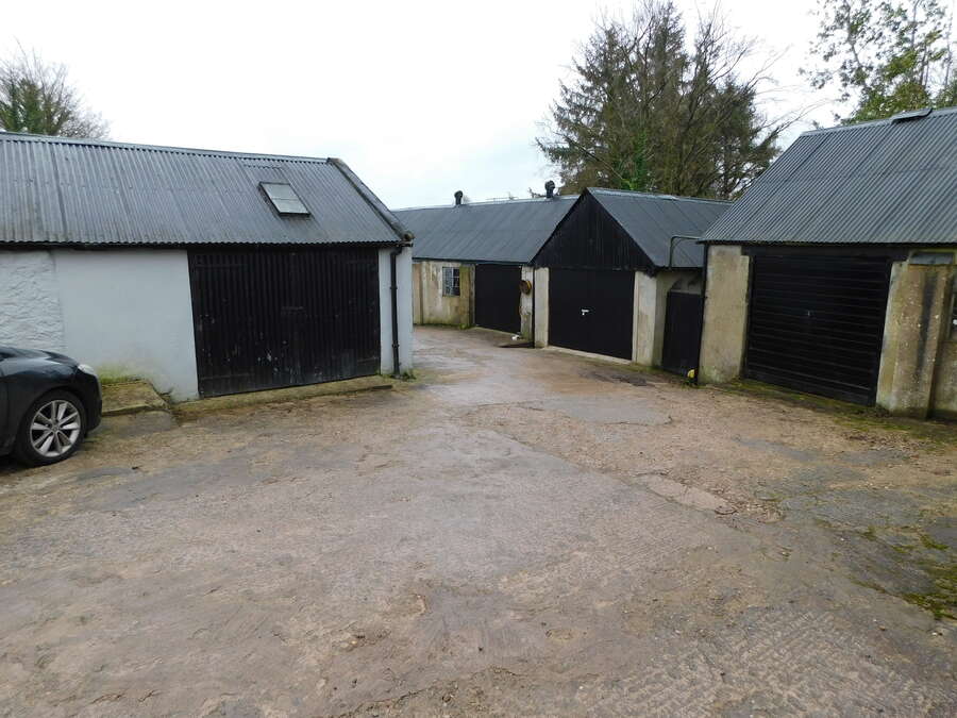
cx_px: 478
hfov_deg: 73.9
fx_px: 636
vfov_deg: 58.9
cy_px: 359
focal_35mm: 23
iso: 125
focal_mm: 4
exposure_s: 1/125
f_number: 3
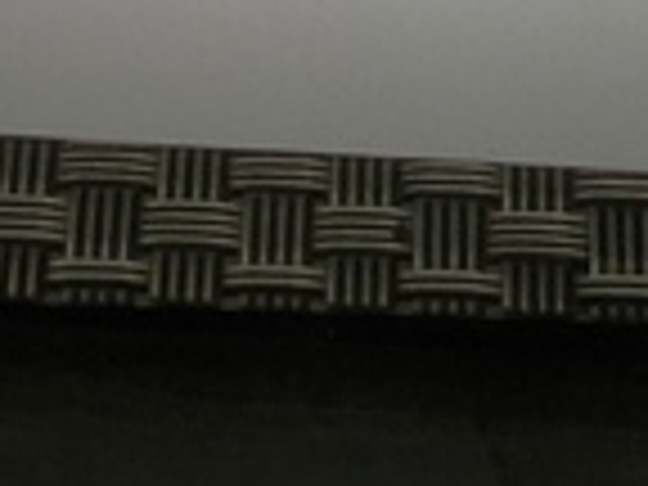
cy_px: -1080
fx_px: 6814
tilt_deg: -27.8
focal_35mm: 364
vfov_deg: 3.9
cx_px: 454
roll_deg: -1.9
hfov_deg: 5.4
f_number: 2.4
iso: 80
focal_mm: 6
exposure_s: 1/50
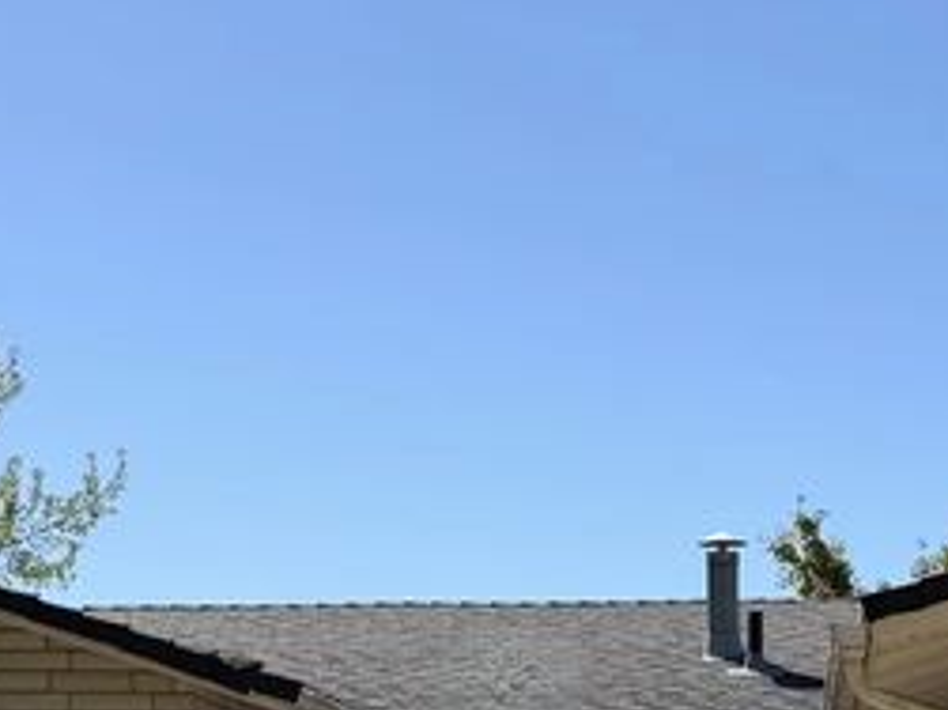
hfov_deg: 20.0
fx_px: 2683
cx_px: 642
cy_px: 899
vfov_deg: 14.5
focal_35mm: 98
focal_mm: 6.76
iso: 80
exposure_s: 1/4405
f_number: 1.78
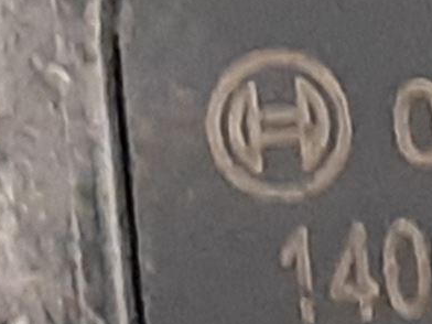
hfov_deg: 13.1
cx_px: 778
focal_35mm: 136
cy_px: 506
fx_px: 1697
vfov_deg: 10.5
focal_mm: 3.93
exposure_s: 1/33
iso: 200
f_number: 1.7
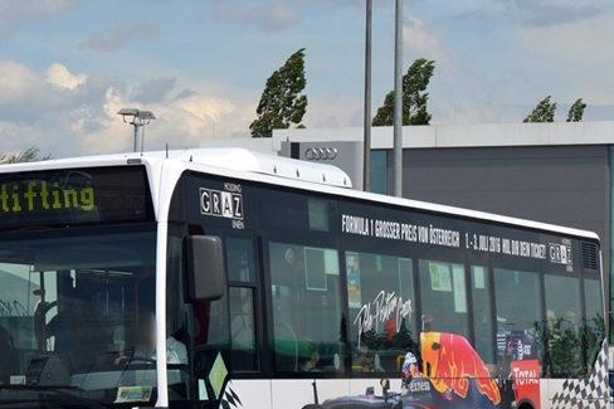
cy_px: 265
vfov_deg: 7.9
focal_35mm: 173
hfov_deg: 11.9
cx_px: 272
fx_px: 2950
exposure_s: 1/2000
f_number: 7.1
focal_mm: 55
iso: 400
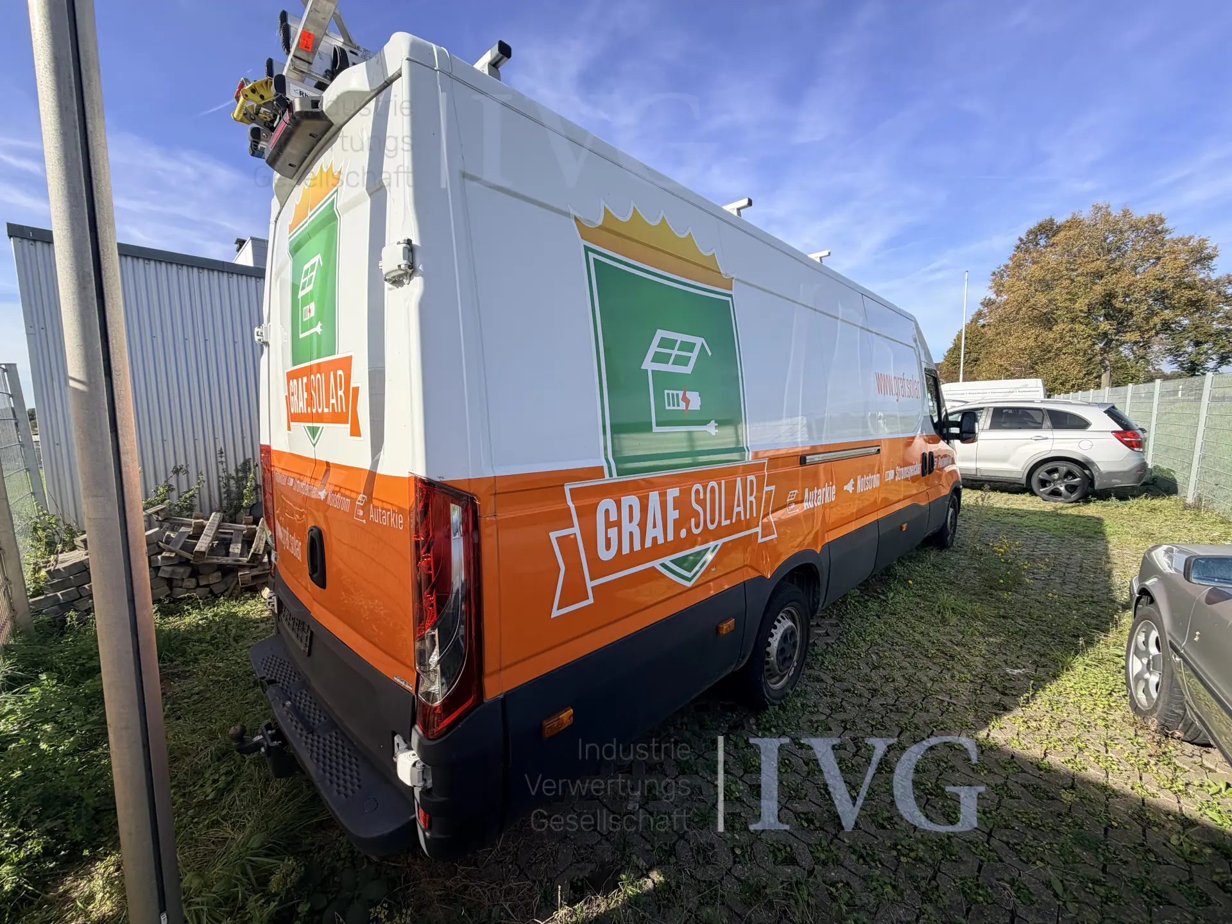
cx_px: 616
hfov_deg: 102.1
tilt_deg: -4.6
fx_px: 498
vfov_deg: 85.7
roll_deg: +1.8
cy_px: 462
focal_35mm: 14
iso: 32
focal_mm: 2.22
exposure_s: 1/770
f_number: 2.2
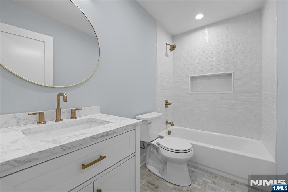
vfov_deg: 81.2
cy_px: 96
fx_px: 112
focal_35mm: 14
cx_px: 144
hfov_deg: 104.3
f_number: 9
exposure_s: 1/6
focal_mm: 14
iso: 200
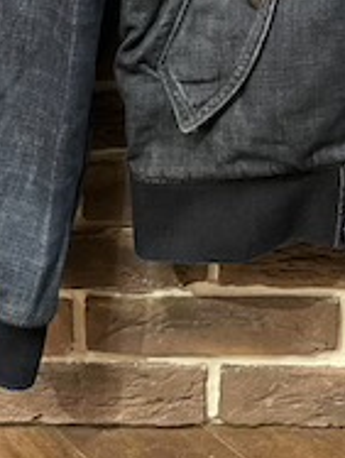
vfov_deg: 22.9
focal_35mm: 74
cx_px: 389
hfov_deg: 19.1
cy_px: -160
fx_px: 980
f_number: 1.6
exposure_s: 1/30
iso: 800
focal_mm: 4.2
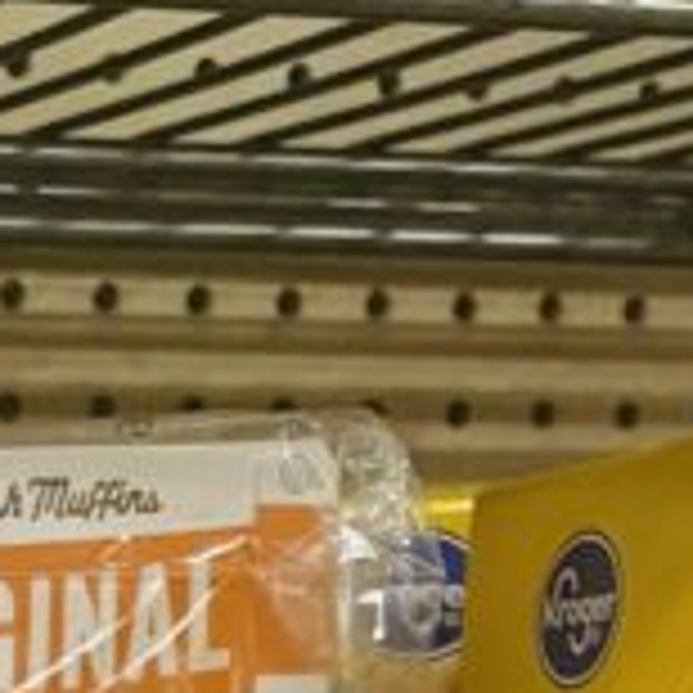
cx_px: -346
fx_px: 3465
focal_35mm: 153
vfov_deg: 10.0
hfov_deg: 11.0
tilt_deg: -17.8
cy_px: 1647
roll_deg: +1.1
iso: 80
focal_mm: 4.2
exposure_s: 1/41
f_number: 1.6
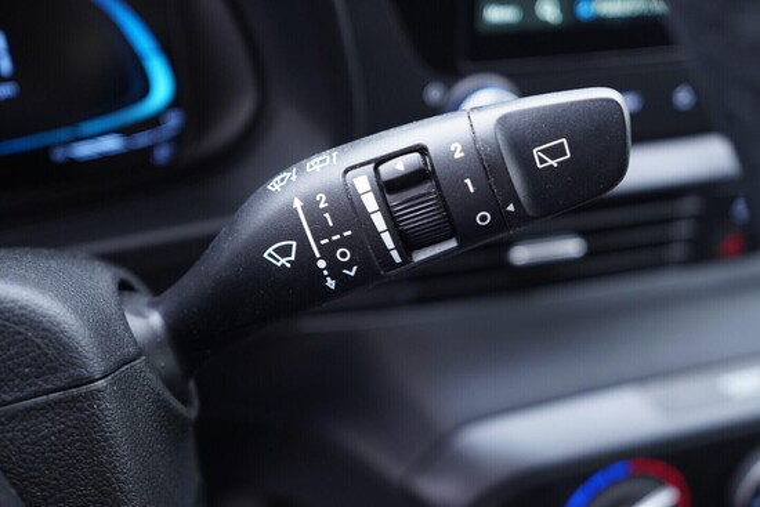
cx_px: 380
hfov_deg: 53.1
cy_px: 254
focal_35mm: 36
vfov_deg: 36.9
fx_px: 760
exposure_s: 1/40
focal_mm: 24
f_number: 2.8
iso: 500
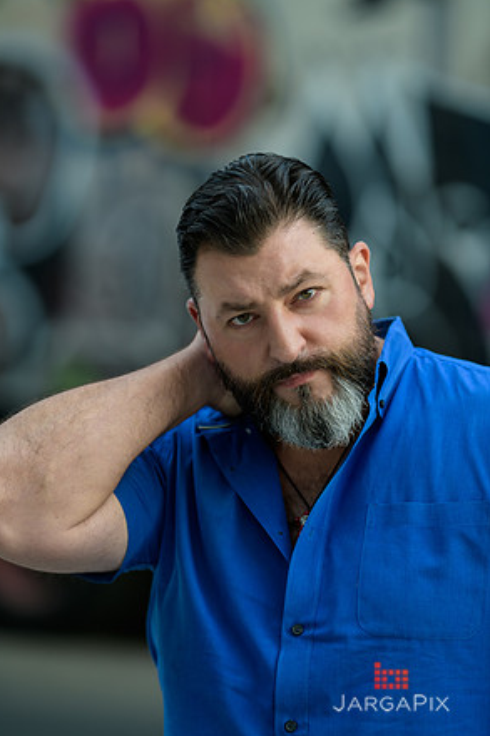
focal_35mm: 138
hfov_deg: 9.9
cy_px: 371
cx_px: 241
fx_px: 2819
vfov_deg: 14.9
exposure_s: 1/250
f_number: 2
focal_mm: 135
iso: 200
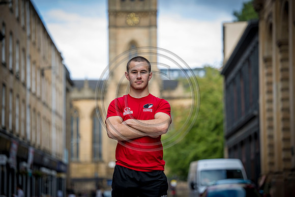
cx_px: 148
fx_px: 902
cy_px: 98
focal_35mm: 110
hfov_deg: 18.6
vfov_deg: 12.5
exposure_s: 1/200
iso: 64
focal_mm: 110
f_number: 2.8
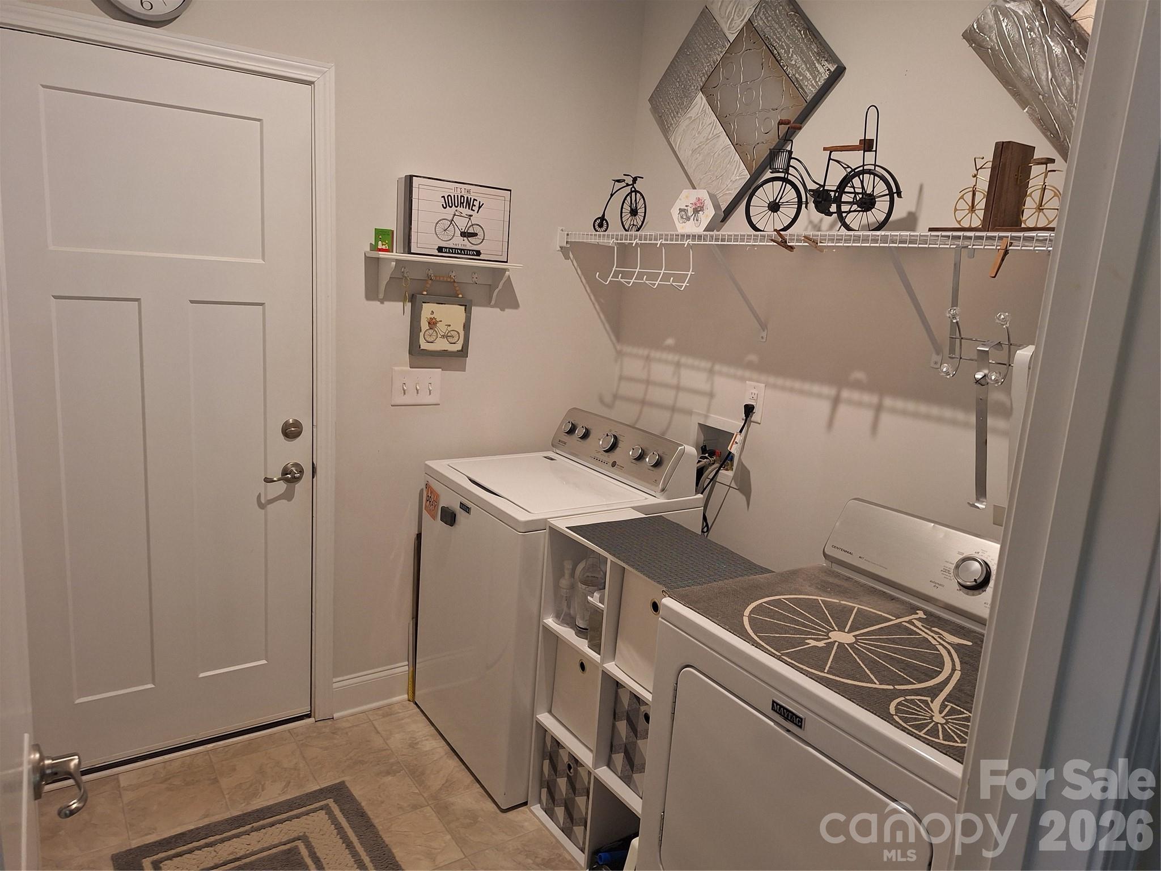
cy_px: 436
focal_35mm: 23
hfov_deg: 73.9
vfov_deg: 58.9
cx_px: 580
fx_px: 771
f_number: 1.8
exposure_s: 1/40
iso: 200
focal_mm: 5.54
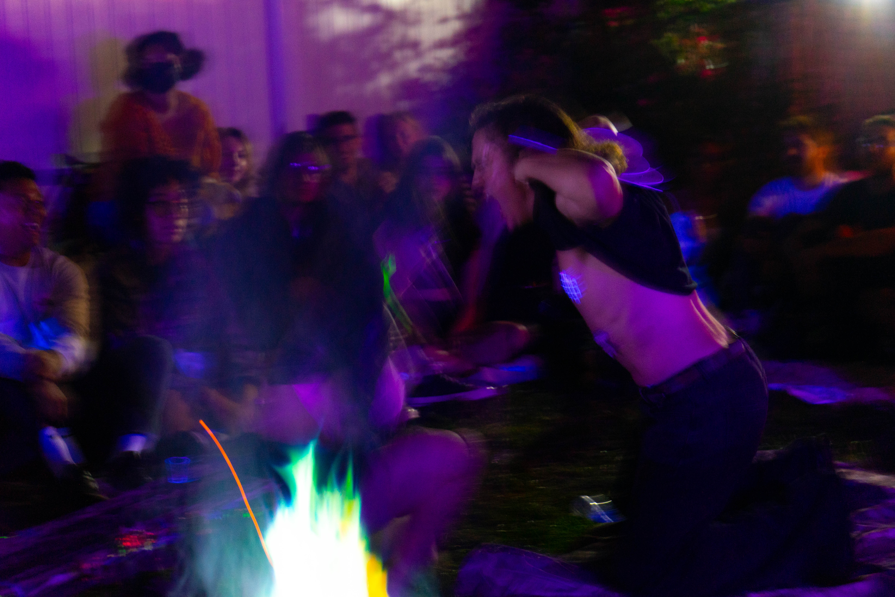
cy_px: 298
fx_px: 1740
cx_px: 448
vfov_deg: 19.5
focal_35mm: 70
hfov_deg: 28.8
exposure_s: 1/4
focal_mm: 70
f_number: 5.6
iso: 1000
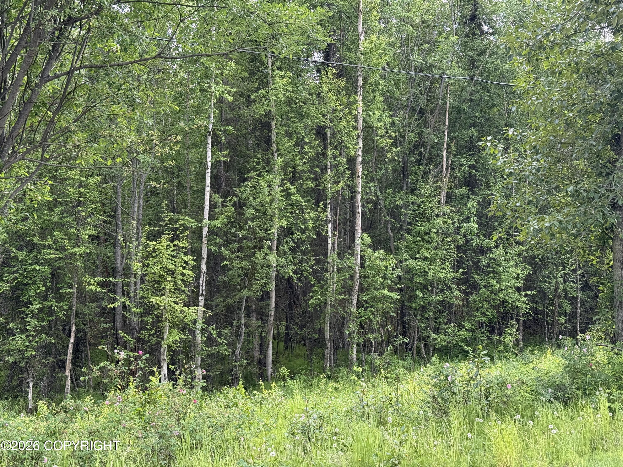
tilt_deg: +0.5
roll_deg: -0.8
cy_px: 234
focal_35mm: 48
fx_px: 864
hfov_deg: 39.7
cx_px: 312
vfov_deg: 30.3
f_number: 1.78
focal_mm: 6.76
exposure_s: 1/458
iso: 100
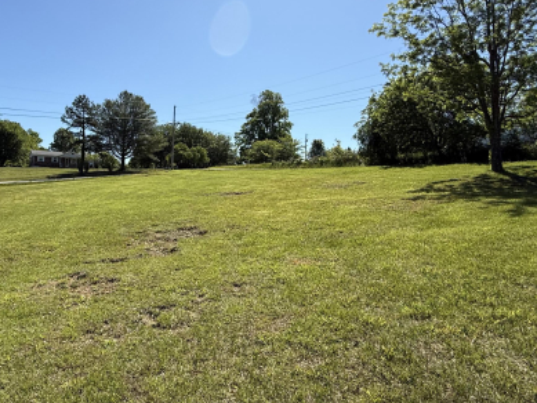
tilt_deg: +5.0
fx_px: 372
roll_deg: -1.3
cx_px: 187
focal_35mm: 24
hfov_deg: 69.9
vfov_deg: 56.5
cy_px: 164
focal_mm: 2.22
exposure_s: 1/2320
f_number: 2.2
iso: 50
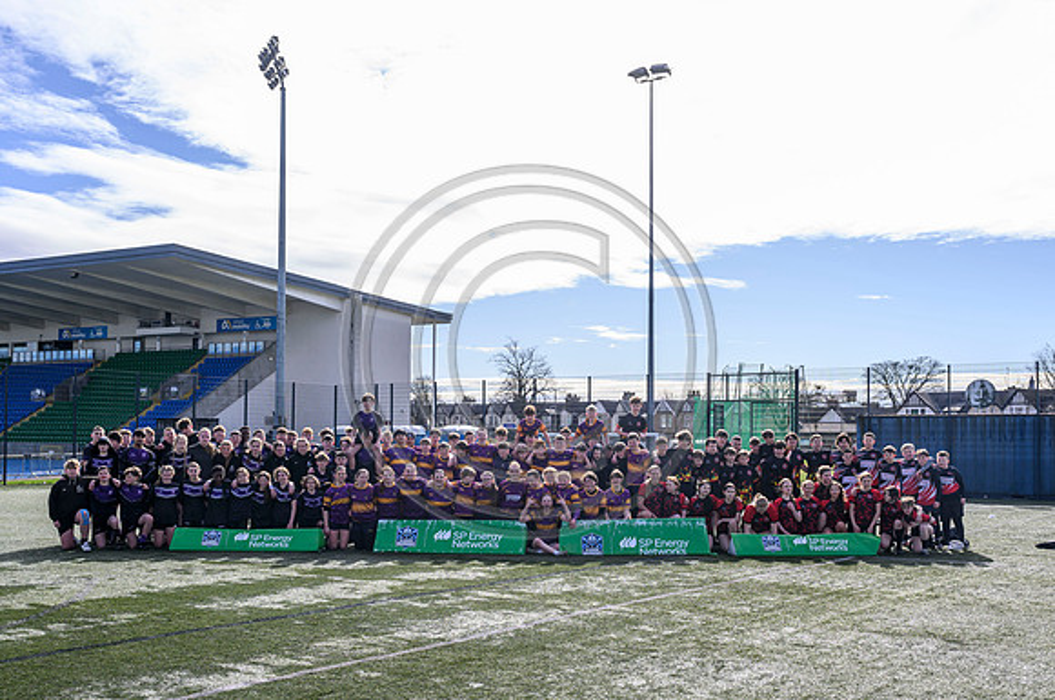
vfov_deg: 34.6
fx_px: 1119
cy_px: 413
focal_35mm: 38
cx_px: 541
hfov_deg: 50.5
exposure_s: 1/640
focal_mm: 32.5
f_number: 6.3
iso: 200
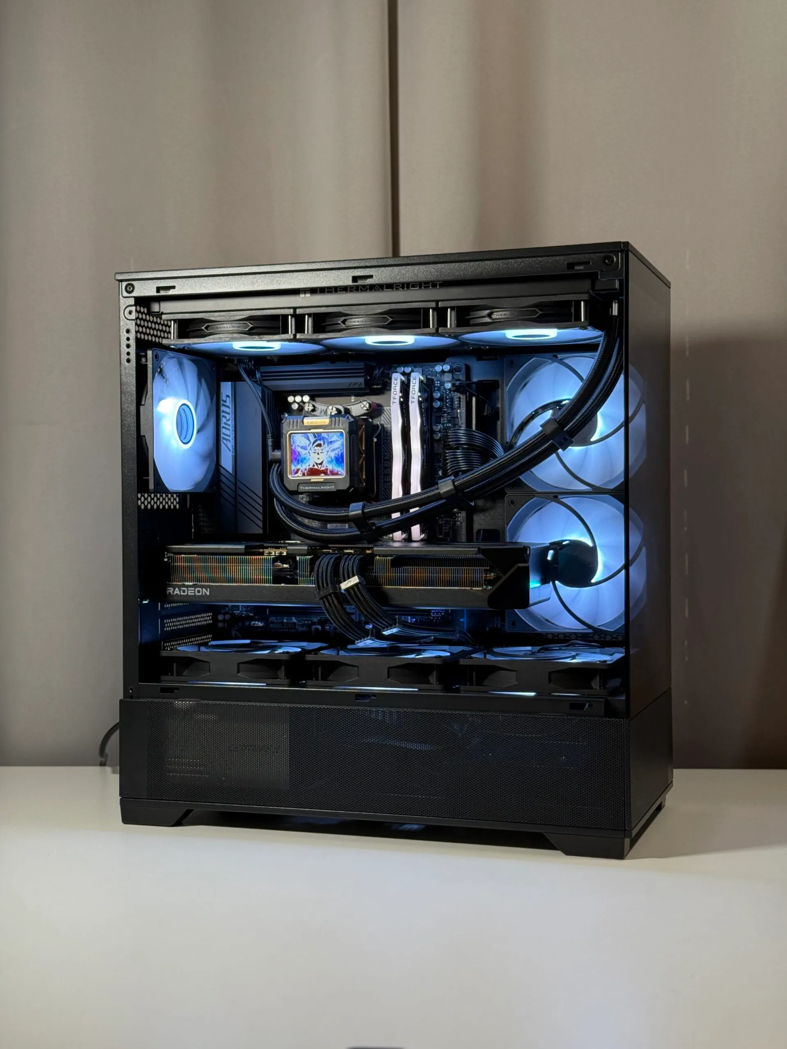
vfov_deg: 39.7
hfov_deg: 30.3
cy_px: 524
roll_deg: +0.1
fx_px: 1455
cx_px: 394
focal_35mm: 48
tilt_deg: +0.6
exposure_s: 1/60
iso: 100
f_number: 1.78
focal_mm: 6.76
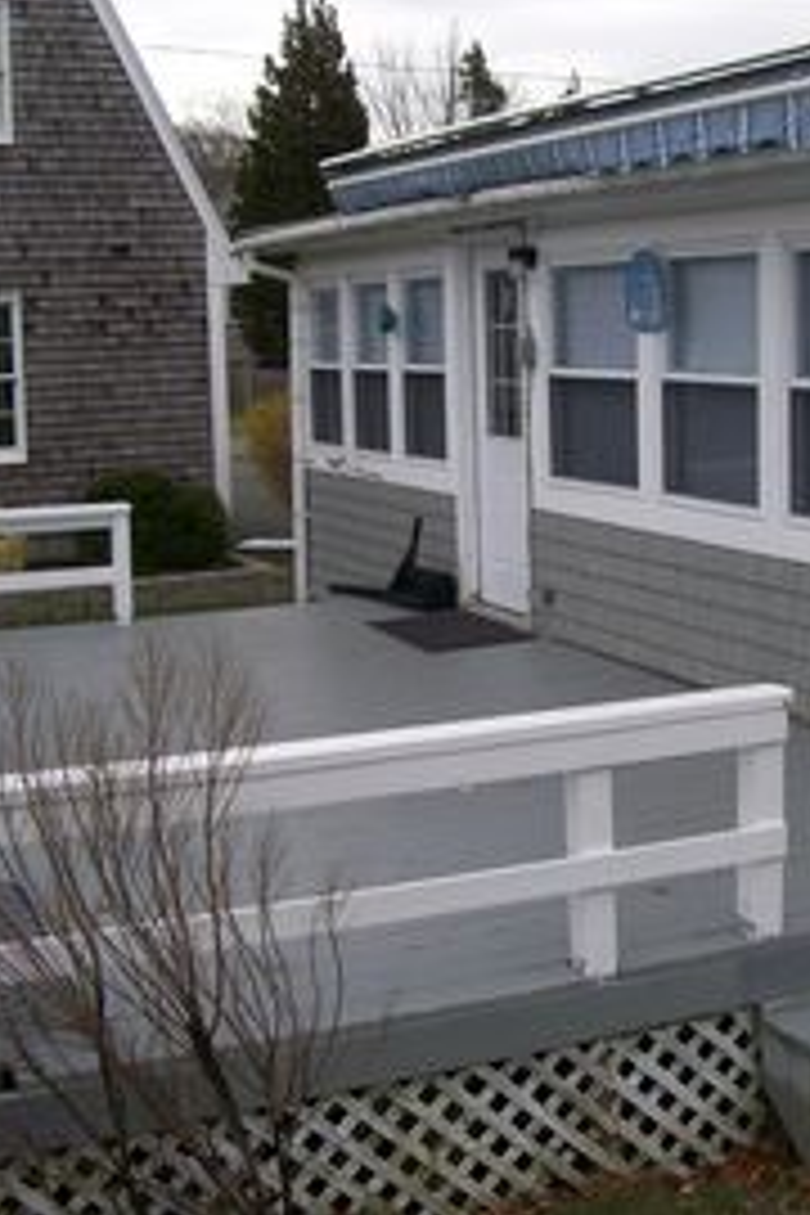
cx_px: 567
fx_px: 1721
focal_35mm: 51
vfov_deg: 38.9
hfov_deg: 26.3
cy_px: 598
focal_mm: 6
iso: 80
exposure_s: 1/522
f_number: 2.7
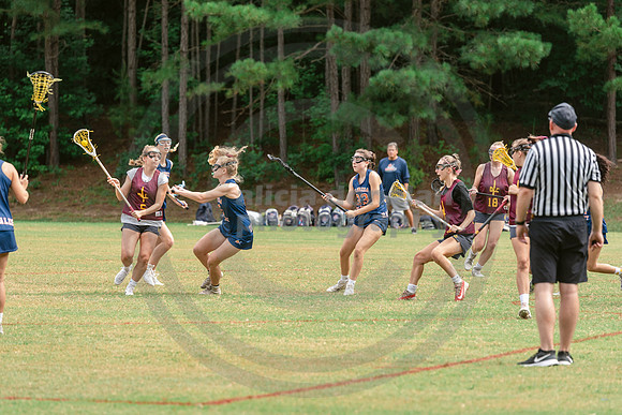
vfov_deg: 6.9
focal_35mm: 200
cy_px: 208
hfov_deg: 10.3
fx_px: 3456
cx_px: 311
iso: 250
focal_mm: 200
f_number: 4
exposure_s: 1/1000
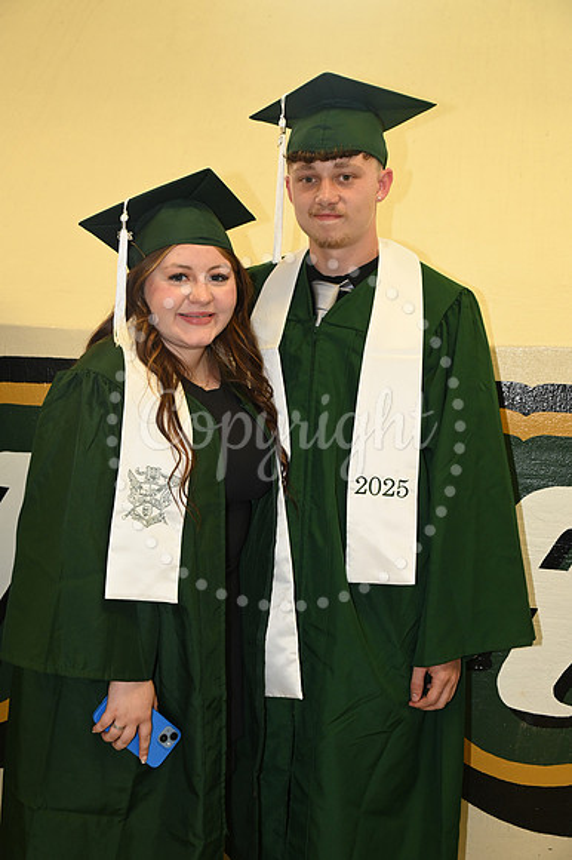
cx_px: 286
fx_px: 1145
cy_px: 430
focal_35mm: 48
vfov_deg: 41.1
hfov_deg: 28.0
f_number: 5.6
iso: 1600
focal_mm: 48
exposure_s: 1/60
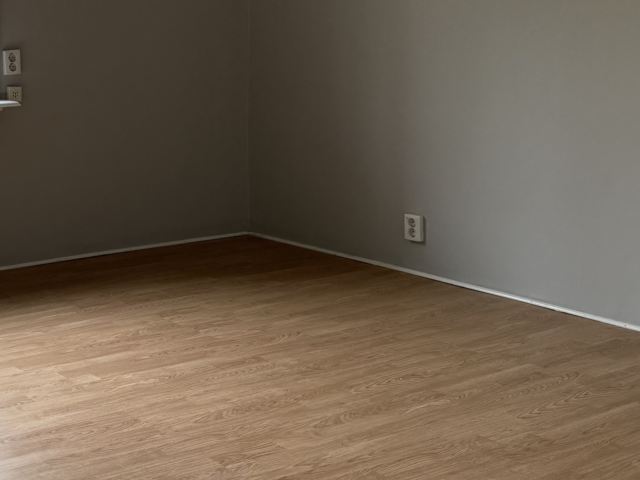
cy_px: 122
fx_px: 1146
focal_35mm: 62
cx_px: -35
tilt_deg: -6.6
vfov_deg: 23.4
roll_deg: +1.6
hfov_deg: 28.7
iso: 200
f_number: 1.78
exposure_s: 1/243
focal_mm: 6.76
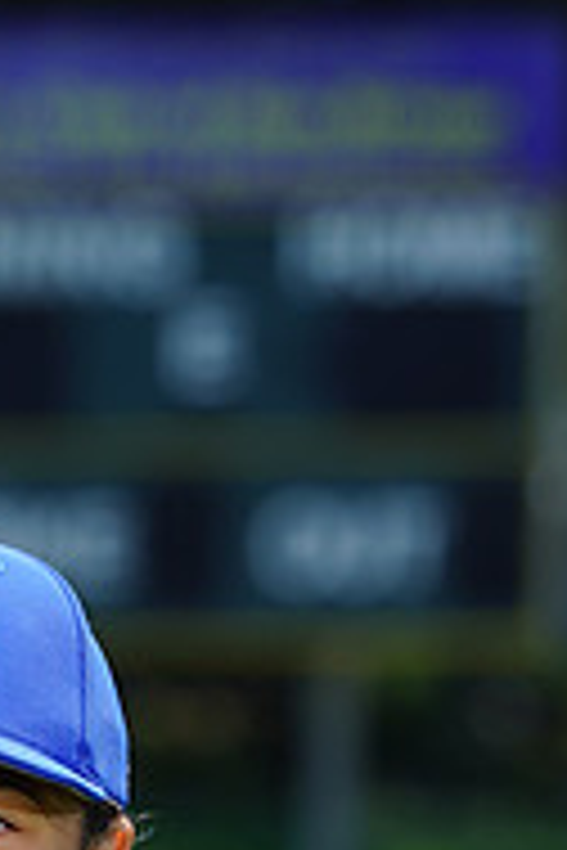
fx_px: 18166
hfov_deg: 1.8
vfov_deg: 2.7
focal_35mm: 769
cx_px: -200
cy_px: 1165
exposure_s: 1/250
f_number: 8
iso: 100
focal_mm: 250
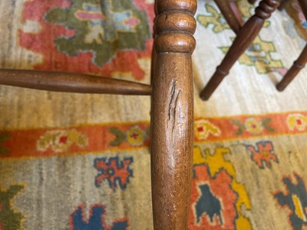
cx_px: 154
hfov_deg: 69.4
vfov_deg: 54.9
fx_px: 222
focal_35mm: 25
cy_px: 115
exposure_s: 1/50
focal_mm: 5.1
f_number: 1.6
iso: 250
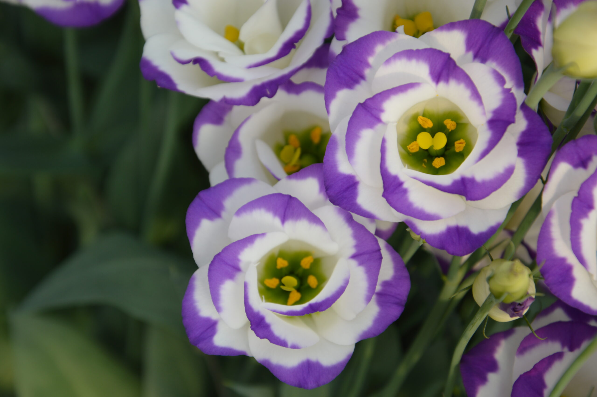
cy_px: 198
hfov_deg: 16.1
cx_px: 298
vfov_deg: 10.7
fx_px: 2112
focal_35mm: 128
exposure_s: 1/200
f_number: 7.1
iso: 100
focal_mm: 85
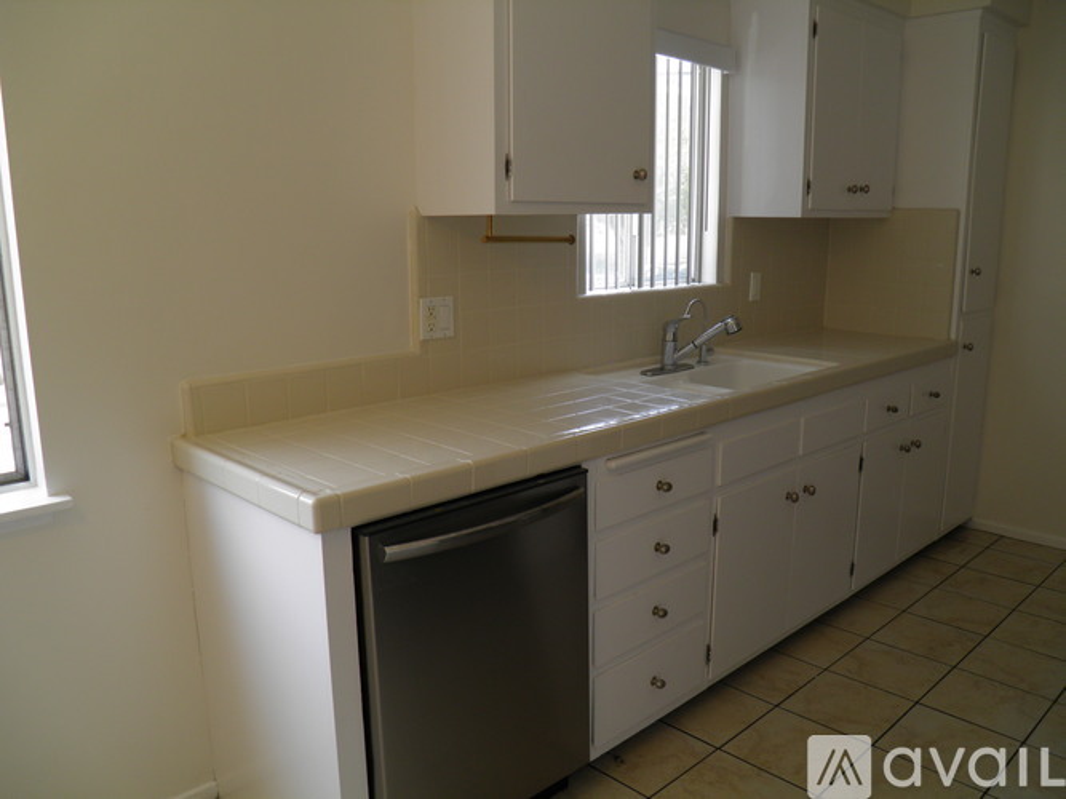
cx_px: 533
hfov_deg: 63.5
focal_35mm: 28
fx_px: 862
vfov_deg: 49.7
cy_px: 400
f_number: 3.2
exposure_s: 1/50
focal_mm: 4.9
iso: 50
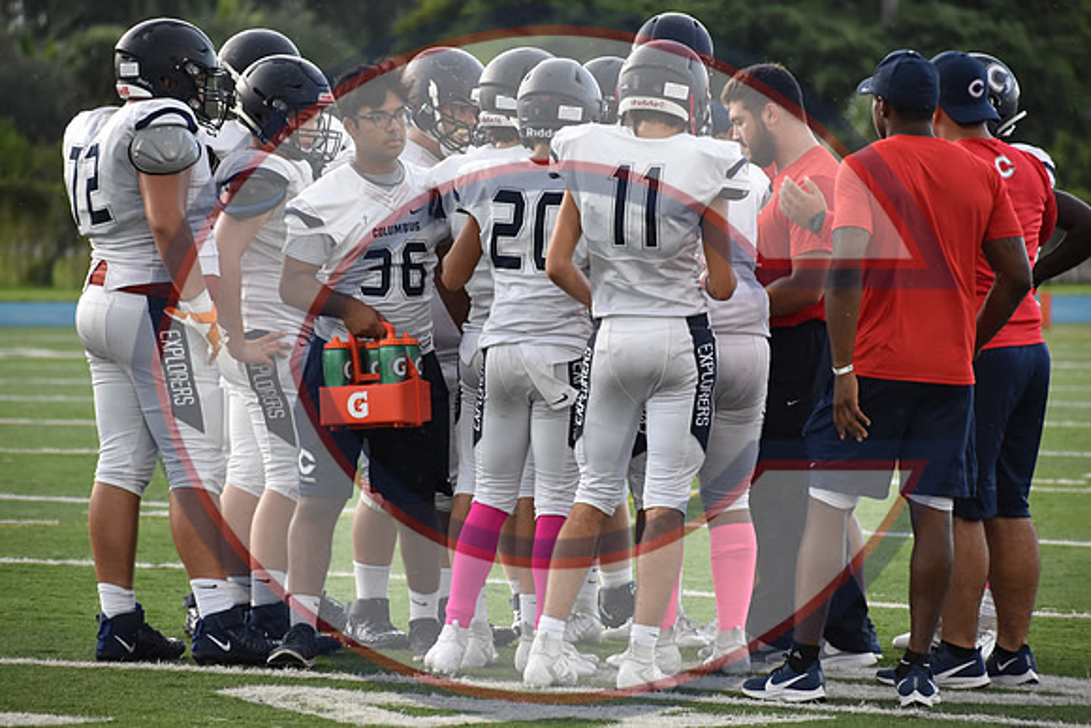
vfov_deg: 5.1
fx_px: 8184
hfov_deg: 7.6
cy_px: 364
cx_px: 546
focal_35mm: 270
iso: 1100
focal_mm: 180
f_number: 5.3
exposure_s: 1/500
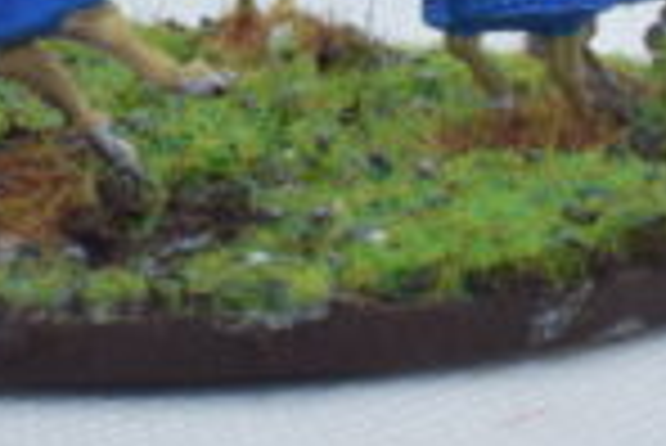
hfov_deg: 12.4
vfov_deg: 8.2
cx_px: 22
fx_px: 3037
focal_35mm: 164
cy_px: -252
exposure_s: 1/60
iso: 800
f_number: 22
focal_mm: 27
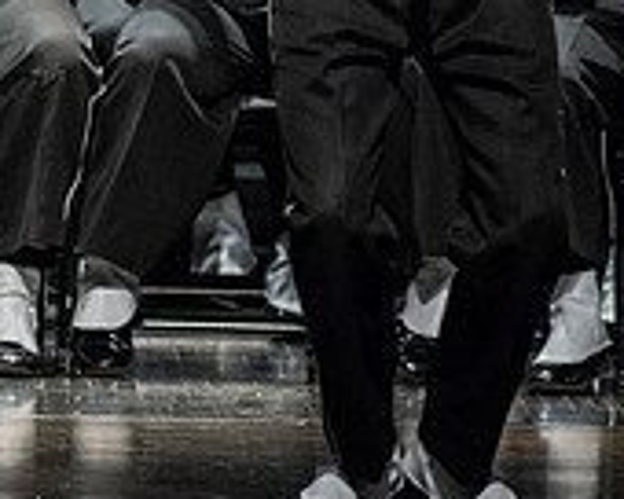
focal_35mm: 962
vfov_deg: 1.6
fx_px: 17766
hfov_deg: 2.0
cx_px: -374
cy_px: -125
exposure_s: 1/400
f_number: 5.6
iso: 5000
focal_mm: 300
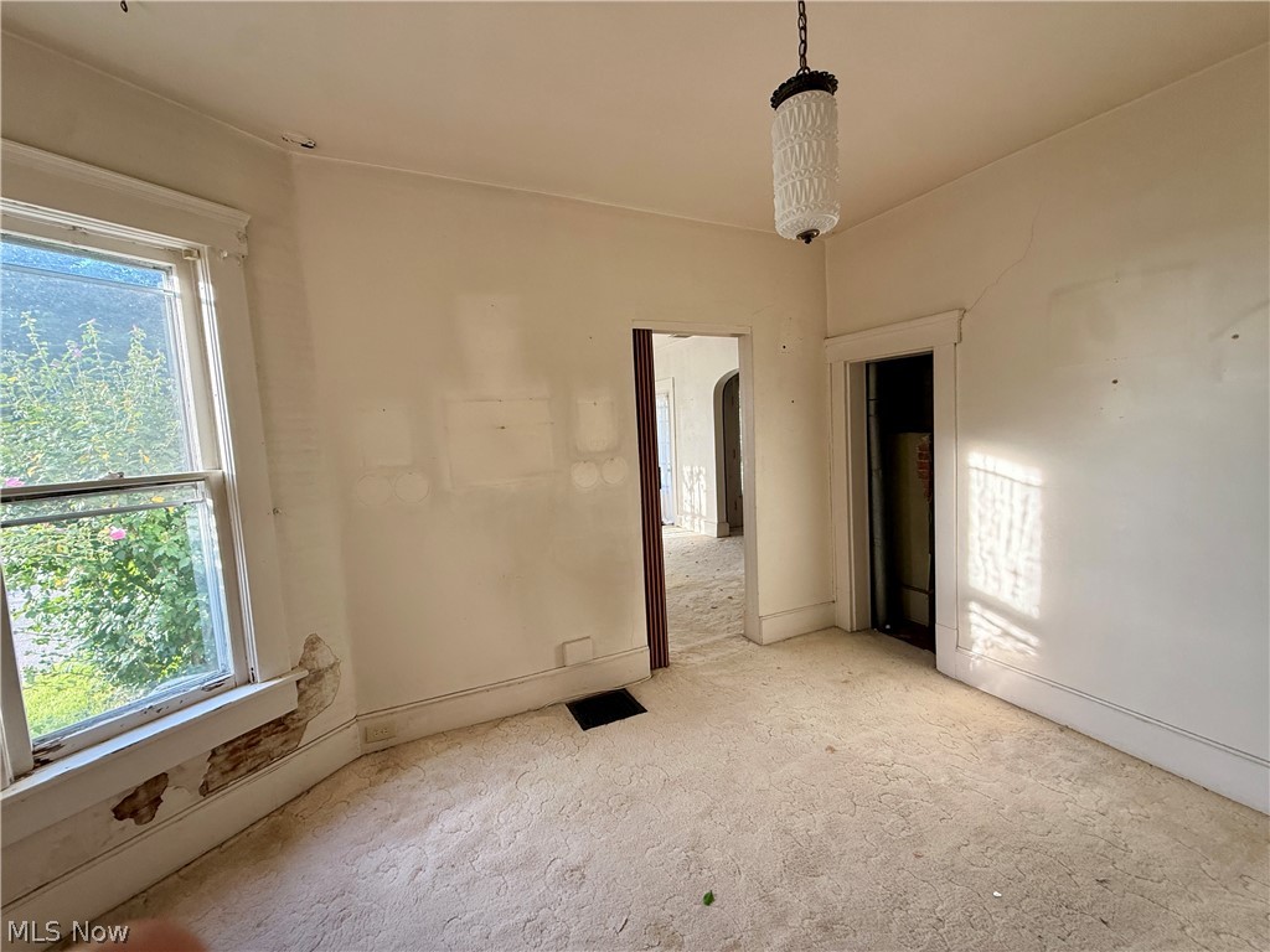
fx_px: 514
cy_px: 476
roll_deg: +3.3
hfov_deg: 102.1
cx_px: 635
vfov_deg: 85.7
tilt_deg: -4.7
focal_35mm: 14
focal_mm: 2.22
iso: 160
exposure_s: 1/99
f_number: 2.2
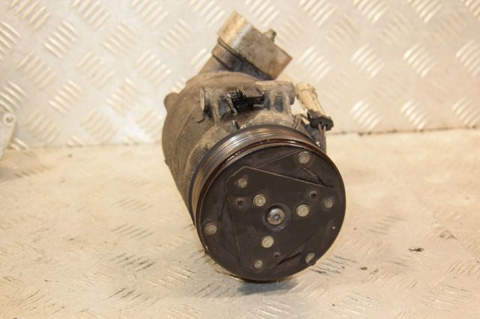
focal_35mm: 60
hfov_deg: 33.4
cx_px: 240
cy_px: 160
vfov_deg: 22.6
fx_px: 800
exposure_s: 1/160
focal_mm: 40
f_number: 5.6
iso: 1600
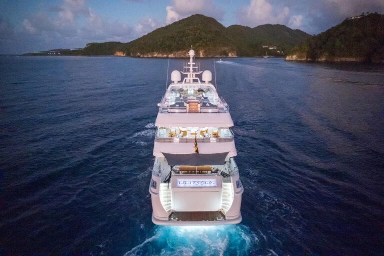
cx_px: 192
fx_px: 235
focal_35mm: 22
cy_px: 128
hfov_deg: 78.6
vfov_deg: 57.2
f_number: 2.8
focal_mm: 8.38
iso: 6400
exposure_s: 1/120
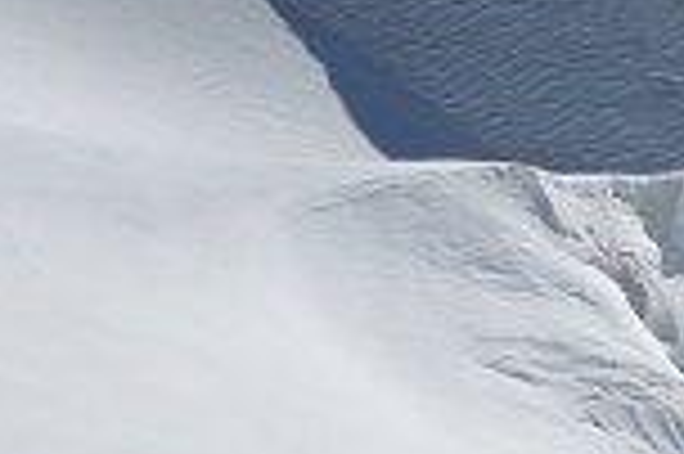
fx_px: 7098
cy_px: 508
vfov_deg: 3.7
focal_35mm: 374
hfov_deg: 5.5
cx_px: 212
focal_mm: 38
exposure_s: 1/1000
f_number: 13
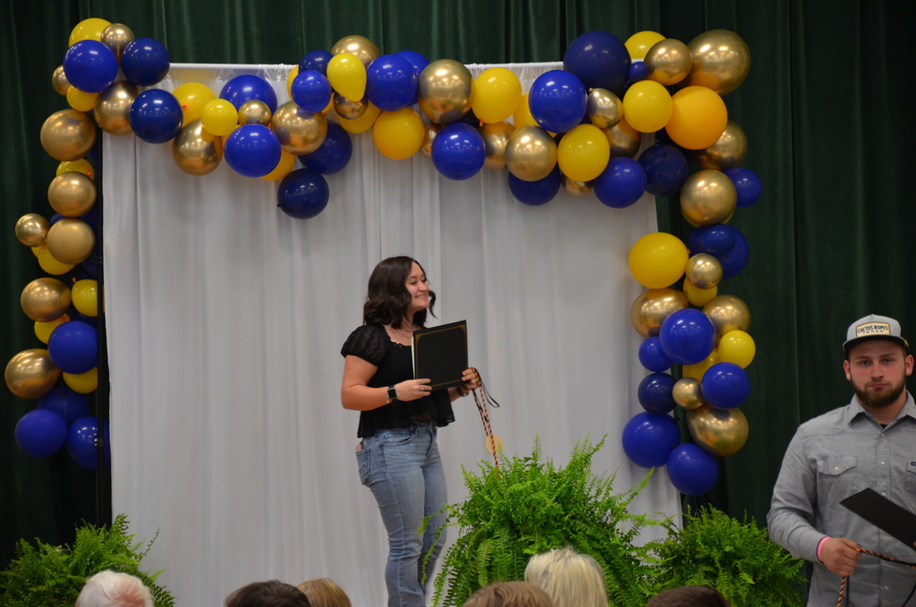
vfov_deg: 9.1
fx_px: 3808
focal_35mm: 150
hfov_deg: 13.7
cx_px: 458
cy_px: 304
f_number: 5.6
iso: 900
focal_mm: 100
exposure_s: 1/30
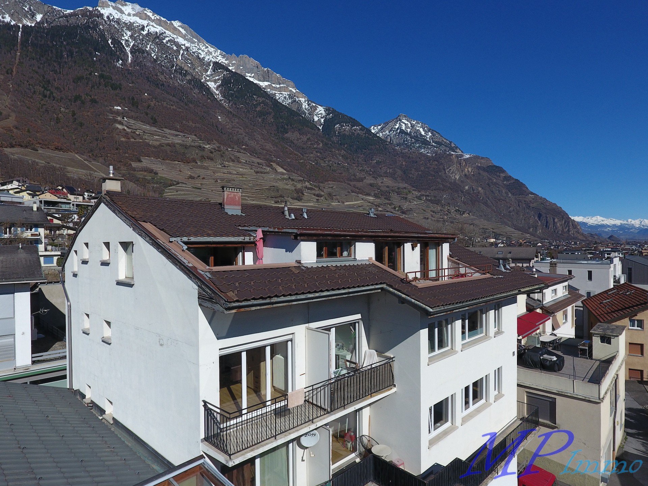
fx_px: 374
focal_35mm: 20
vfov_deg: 66.0
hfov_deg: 81.7
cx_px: 324
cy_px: 243
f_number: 2.8
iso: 100
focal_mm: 3.61
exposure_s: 1/1972
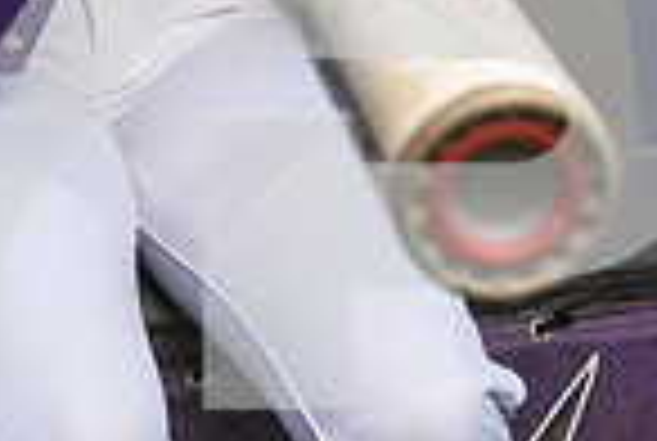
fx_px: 2322
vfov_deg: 10.2
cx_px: 130
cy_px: -371
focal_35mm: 127
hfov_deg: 16.0
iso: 100
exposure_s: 1/250
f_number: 6.3
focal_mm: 32
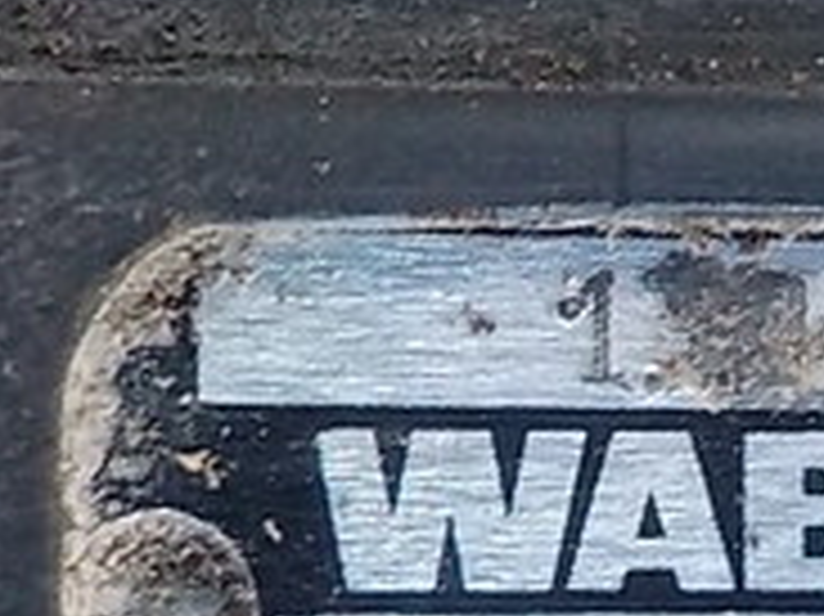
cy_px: 373
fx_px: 2498
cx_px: 738
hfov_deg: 18.4
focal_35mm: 105
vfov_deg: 14.1
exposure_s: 1/40
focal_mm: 4.1
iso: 800
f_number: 3.3
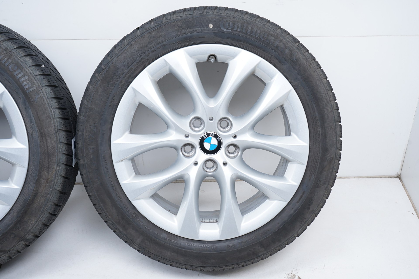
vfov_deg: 28.6
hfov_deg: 41.9
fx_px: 547
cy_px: 140
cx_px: 210
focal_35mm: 47
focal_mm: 47
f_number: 7.1
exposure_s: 1/125
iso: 250
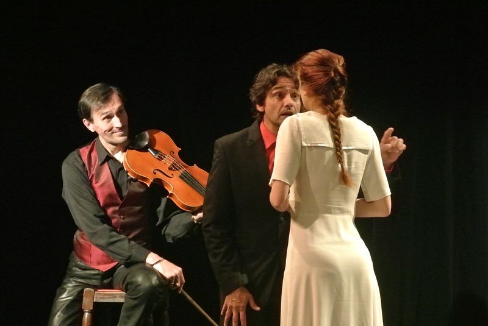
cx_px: 244
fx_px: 2429
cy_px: 163
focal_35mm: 179
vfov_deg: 7.7
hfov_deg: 11.5
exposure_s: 1/100
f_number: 5
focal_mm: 66.4
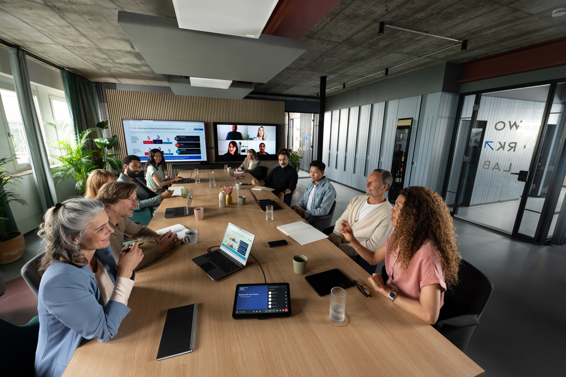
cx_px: 283
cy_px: 188
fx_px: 220
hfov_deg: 104.3
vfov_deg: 81.2
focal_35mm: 14
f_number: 7.1
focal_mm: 14
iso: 1250
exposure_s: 1/50
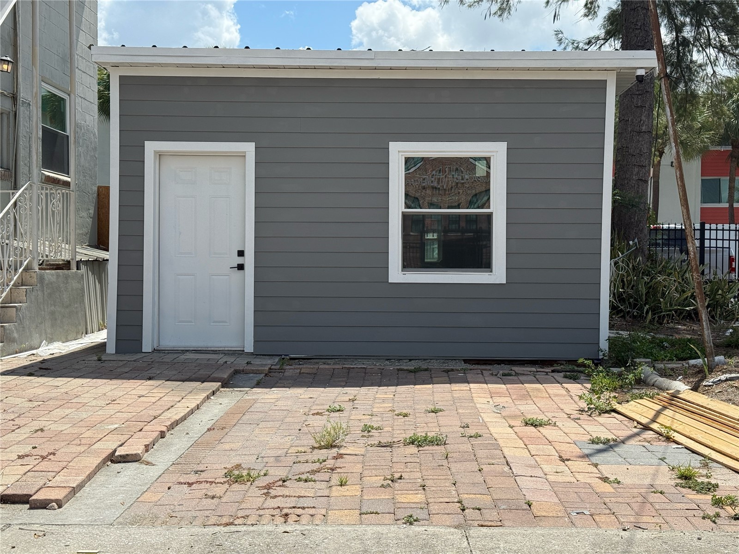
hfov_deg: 39.7
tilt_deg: -0.7
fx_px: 1025
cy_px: 277
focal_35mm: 48
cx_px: 370
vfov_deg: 30.3
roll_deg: -0.3
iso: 64
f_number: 1.78
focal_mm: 6.76
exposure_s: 1/5587
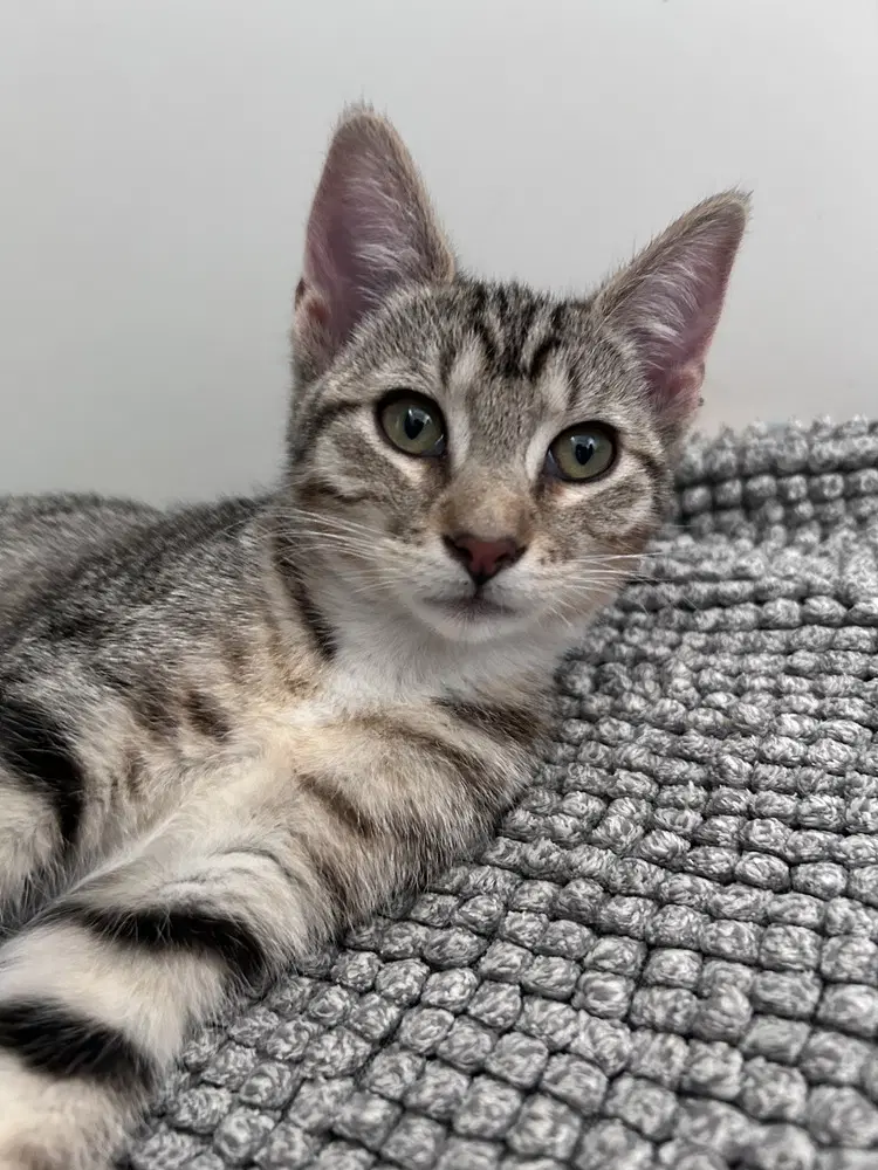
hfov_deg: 53.1
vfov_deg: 67.3
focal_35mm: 26
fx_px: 879
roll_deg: +16.4
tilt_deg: -21.5
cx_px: 439
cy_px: 585
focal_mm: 5.7
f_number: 1.5
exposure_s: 1/60
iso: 500
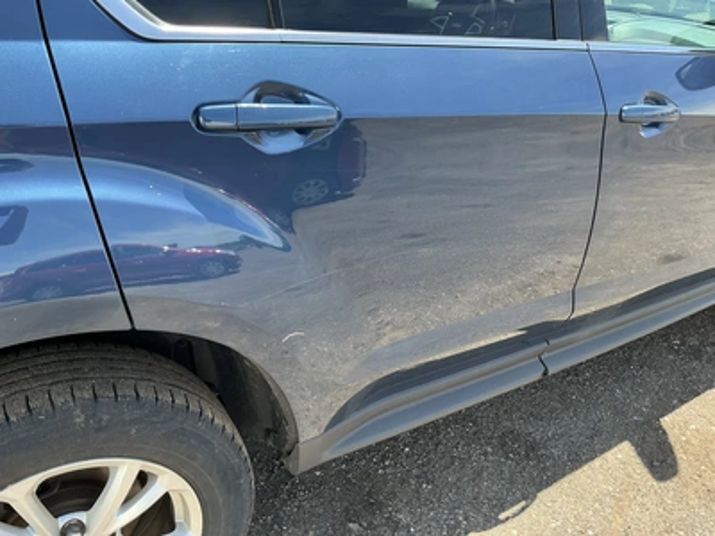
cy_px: 268
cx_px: 358
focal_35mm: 28
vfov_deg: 49.7
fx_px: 578
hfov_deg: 63.4
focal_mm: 3
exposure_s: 1/286
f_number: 1.8
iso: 25
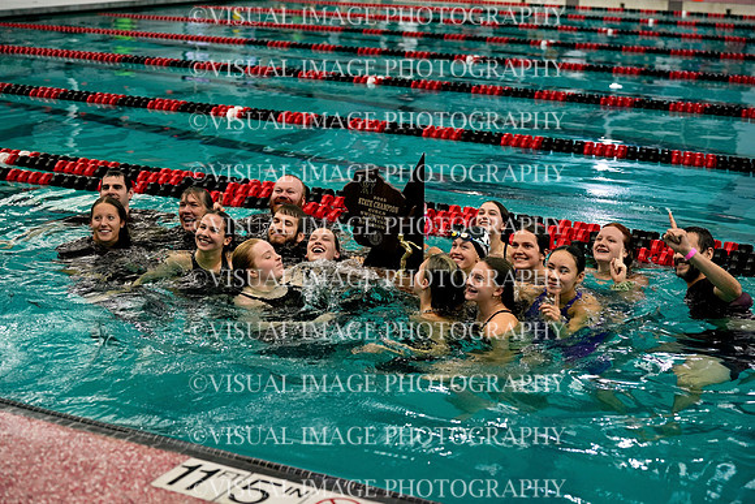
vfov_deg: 23.0
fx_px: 1238
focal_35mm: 59
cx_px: 378
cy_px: 252
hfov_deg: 33.9
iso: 1600
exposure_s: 1/500
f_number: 2.8
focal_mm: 59
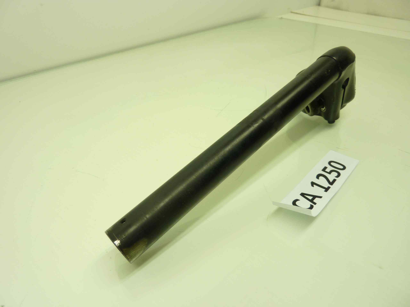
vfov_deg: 54.9
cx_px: 205
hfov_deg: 69.4
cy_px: 154
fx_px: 296
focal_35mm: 25
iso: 80
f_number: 3.3
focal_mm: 4.1
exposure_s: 1/25
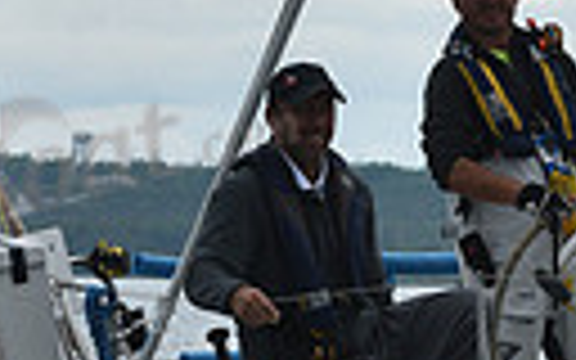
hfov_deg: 4.3
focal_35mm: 485
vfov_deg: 2.7
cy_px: 364
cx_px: 533
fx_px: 7613
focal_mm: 105
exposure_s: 1/800
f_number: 9
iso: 250
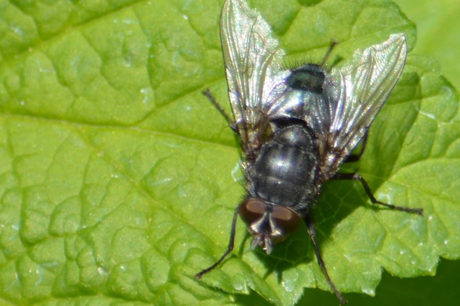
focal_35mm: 606
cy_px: 146
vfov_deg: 2.3
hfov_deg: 3.4
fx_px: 7741
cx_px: 300
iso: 100
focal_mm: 300
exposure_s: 1/200
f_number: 8
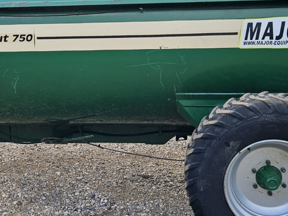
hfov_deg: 38.2
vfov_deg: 28.8
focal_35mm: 50
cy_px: 63
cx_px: 134
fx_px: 416
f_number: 1.8
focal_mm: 5.4
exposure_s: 1/212
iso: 25
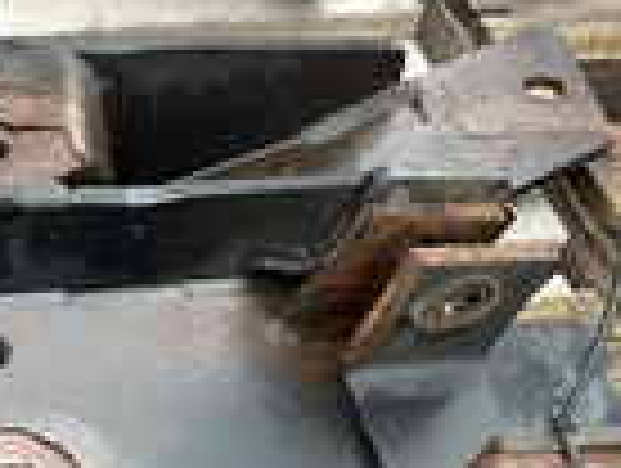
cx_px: -94
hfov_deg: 21.8
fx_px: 1510
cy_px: 410
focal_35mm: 84
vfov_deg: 17.4
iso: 64
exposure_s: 1/122
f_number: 1.8
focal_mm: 3
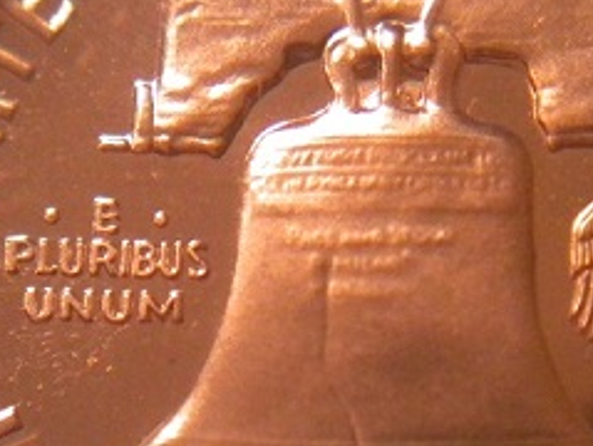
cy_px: 234
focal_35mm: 75
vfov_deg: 19.7
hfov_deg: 25.9
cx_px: 366
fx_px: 1287
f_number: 3.1
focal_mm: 6.3
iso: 400
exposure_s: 1/58.4
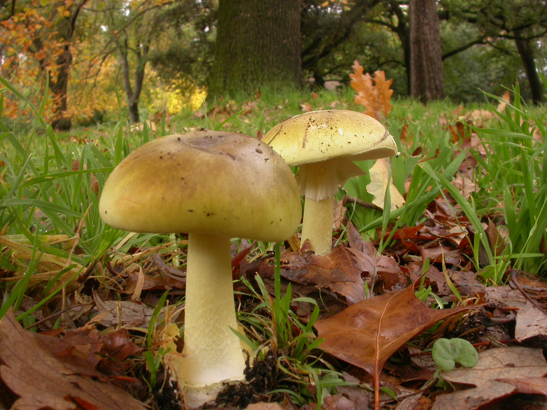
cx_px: 274
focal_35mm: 43
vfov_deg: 33.6
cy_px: 205
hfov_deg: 43.9
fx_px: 679
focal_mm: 8.9
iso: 100
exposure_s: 1/4.6
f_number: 7.8
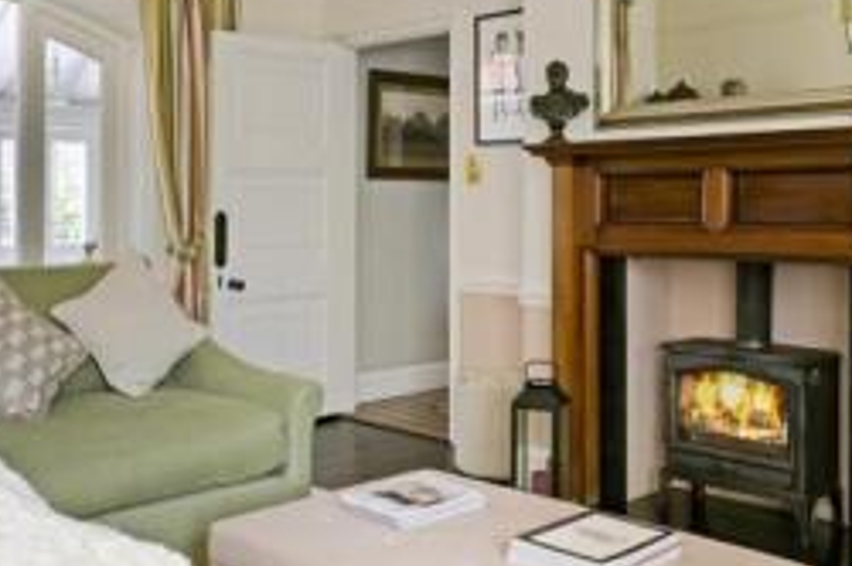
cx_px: 380
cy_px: 203
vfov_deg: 30.7
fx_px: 1024
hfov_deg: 45.1
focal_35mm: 43
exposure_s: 1/8
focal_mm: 16.5
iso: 100
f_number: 8
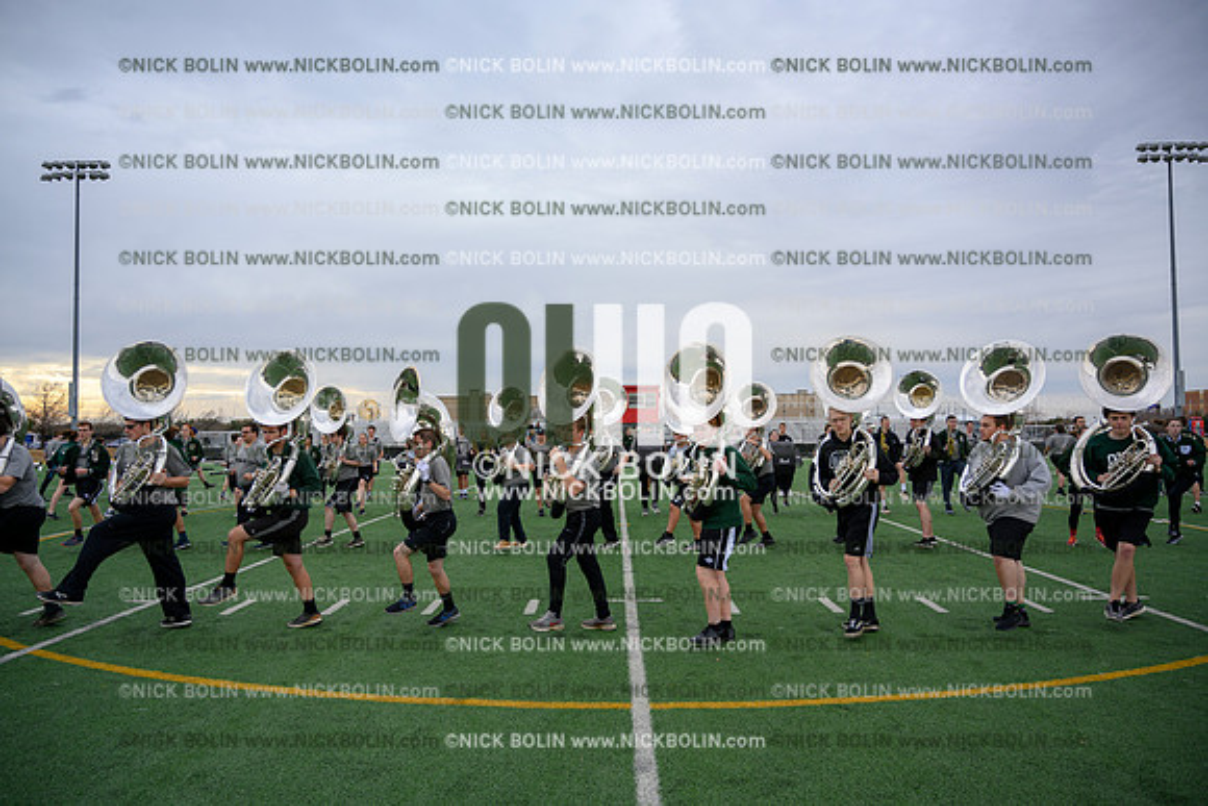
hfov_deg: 73.7
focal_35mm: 24
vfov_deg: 53.2
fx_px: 805
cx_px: 604
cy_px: 403
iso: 200
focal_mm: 24
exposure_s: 1/500
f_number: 4
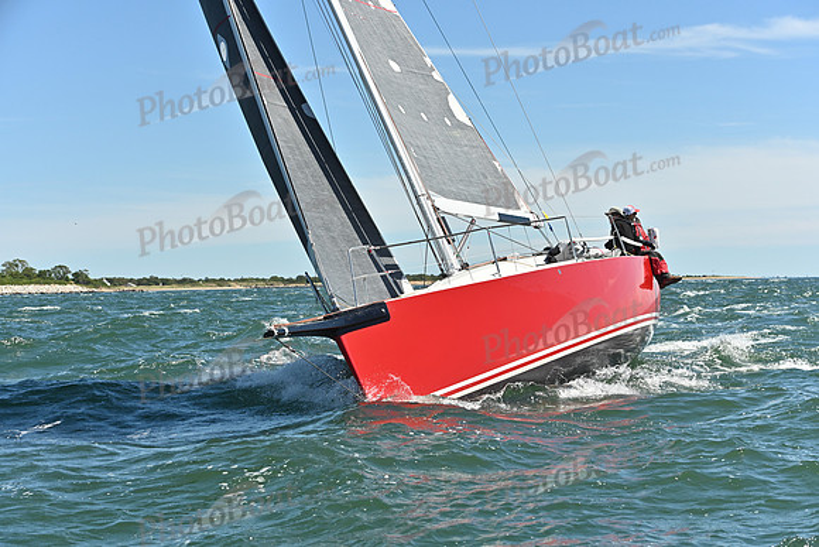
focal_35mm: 70
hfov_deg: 28.8
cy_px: 274
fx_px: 1593
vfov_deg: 19.5
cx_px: 410
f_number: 6.3
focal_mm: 70
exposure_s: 1/1600
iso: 320
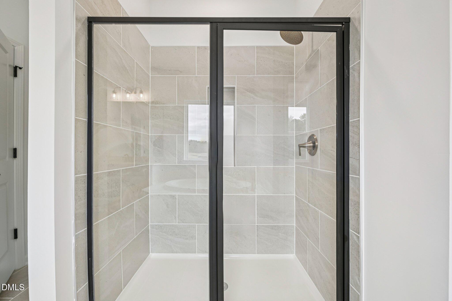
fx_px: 176
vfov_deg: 81.2
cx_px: 226
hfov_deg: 104.3
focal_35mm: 14
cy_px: 150
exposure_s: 1/15
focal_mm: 14
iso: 180
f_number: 8
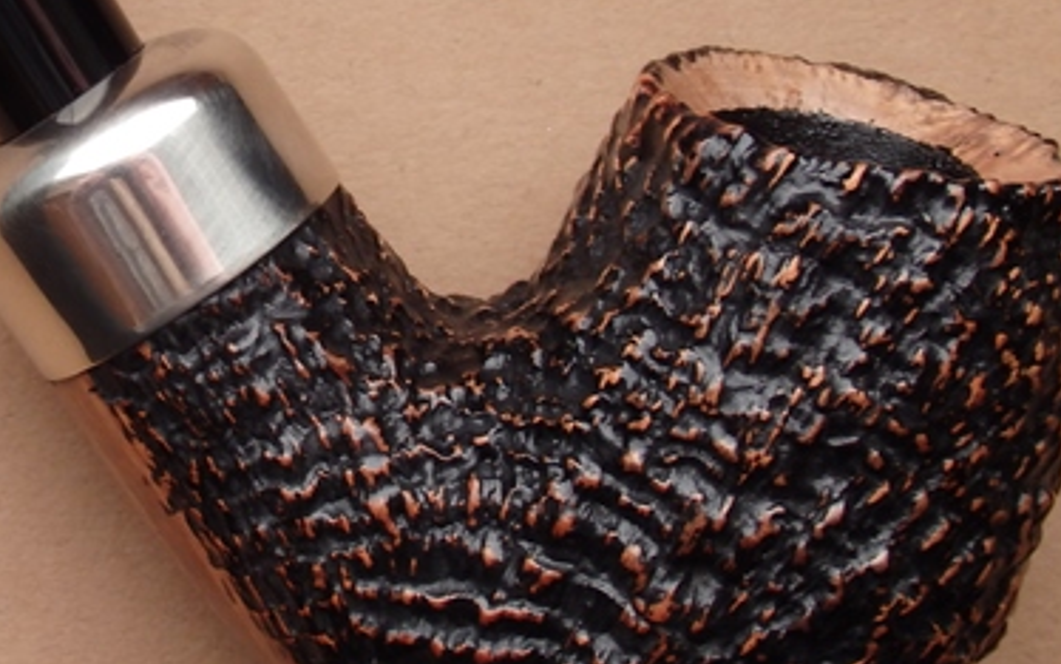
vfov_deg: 11.8
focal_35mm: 111
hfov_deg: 18.6
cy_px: 133
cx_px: 190
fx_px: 3211
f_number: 4
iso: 125
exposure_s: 1/30
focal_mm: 8.9
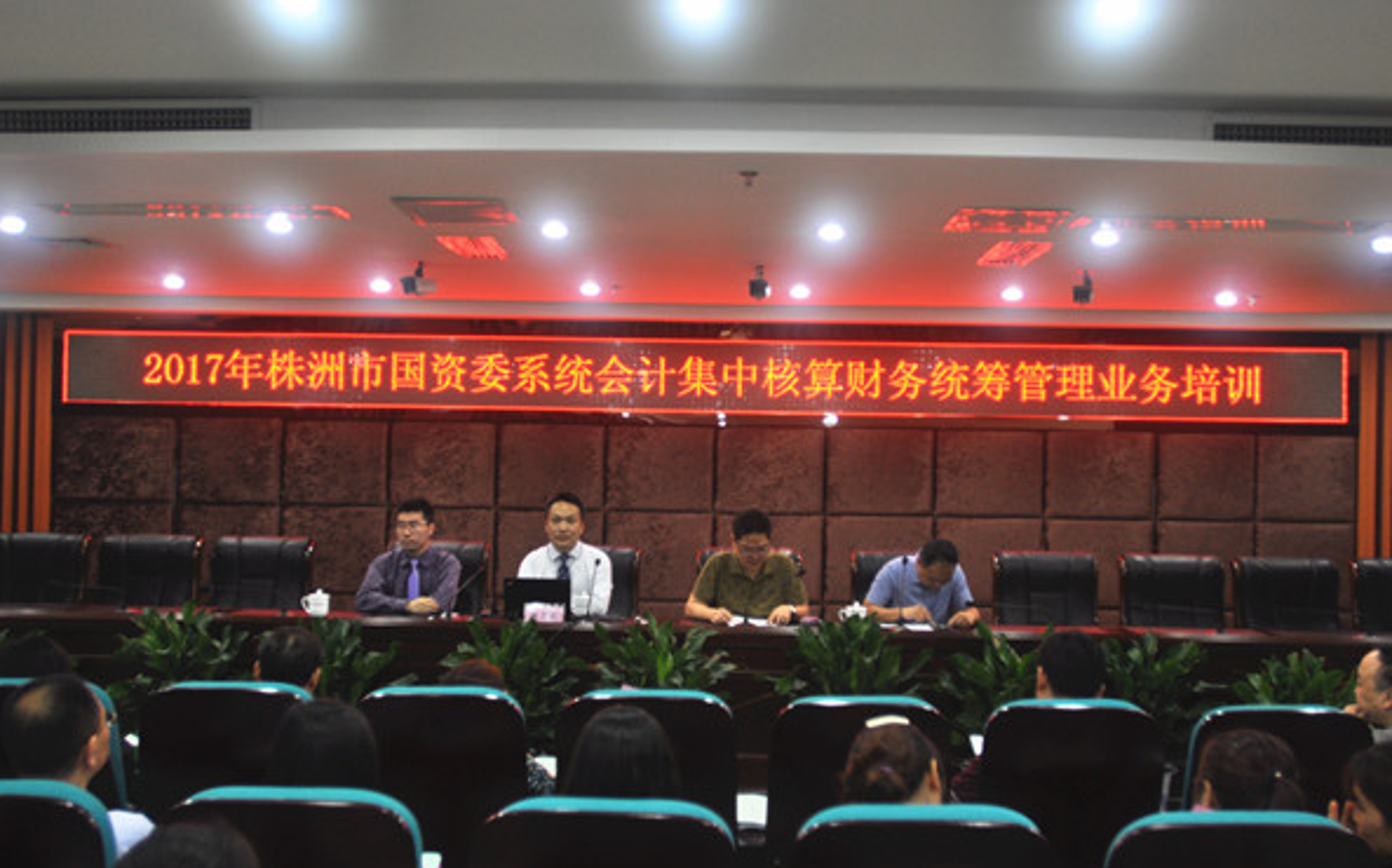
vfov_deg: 37.2
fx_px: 1289
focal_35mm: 34
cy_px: 464
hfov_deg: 56.7
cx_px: 702
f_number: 2.8
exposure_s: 1/60
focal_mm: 22
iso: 560
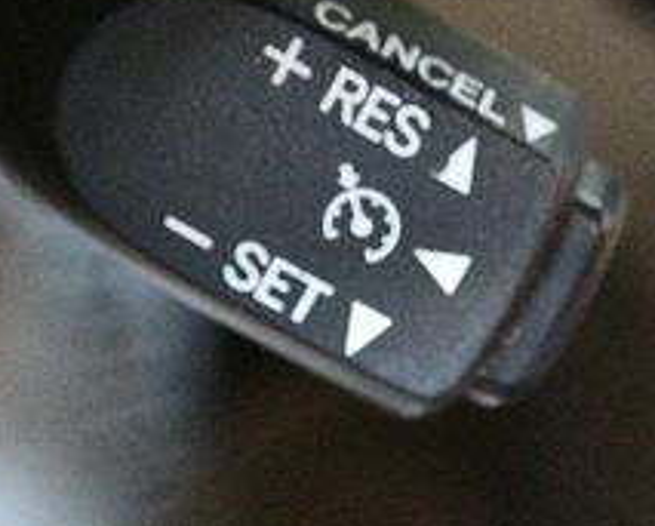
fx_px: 3281
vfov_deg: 9.1
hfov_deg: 11.4
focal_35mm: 169
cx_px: 363
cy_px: 117
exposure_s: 1/60
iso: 12800
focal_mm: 40
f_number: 5.3
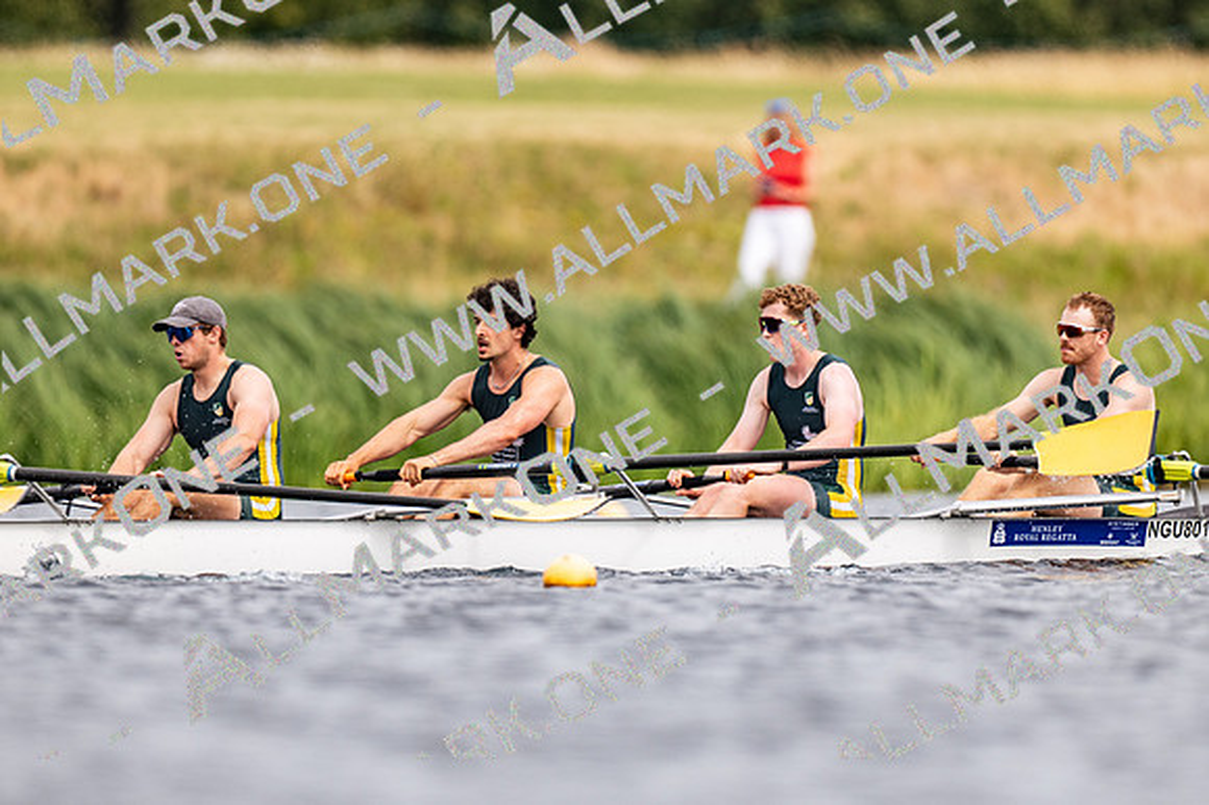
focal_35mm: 900
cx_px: 604
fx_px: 30214
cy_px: 402
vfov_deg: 1.5
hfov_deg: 2.3
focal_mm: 600
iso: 250
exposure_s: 1/2500
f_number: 4
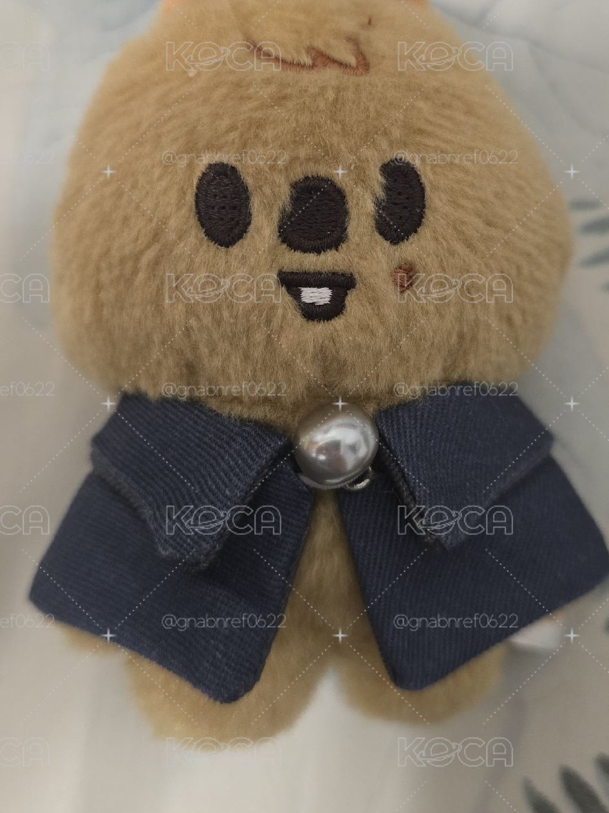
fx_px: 821
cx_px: 340
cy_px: 326
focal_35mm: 35
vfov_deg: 52.3
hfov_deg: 40.6
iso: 800
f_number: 1.7
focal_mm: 6.3
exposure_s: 1/60
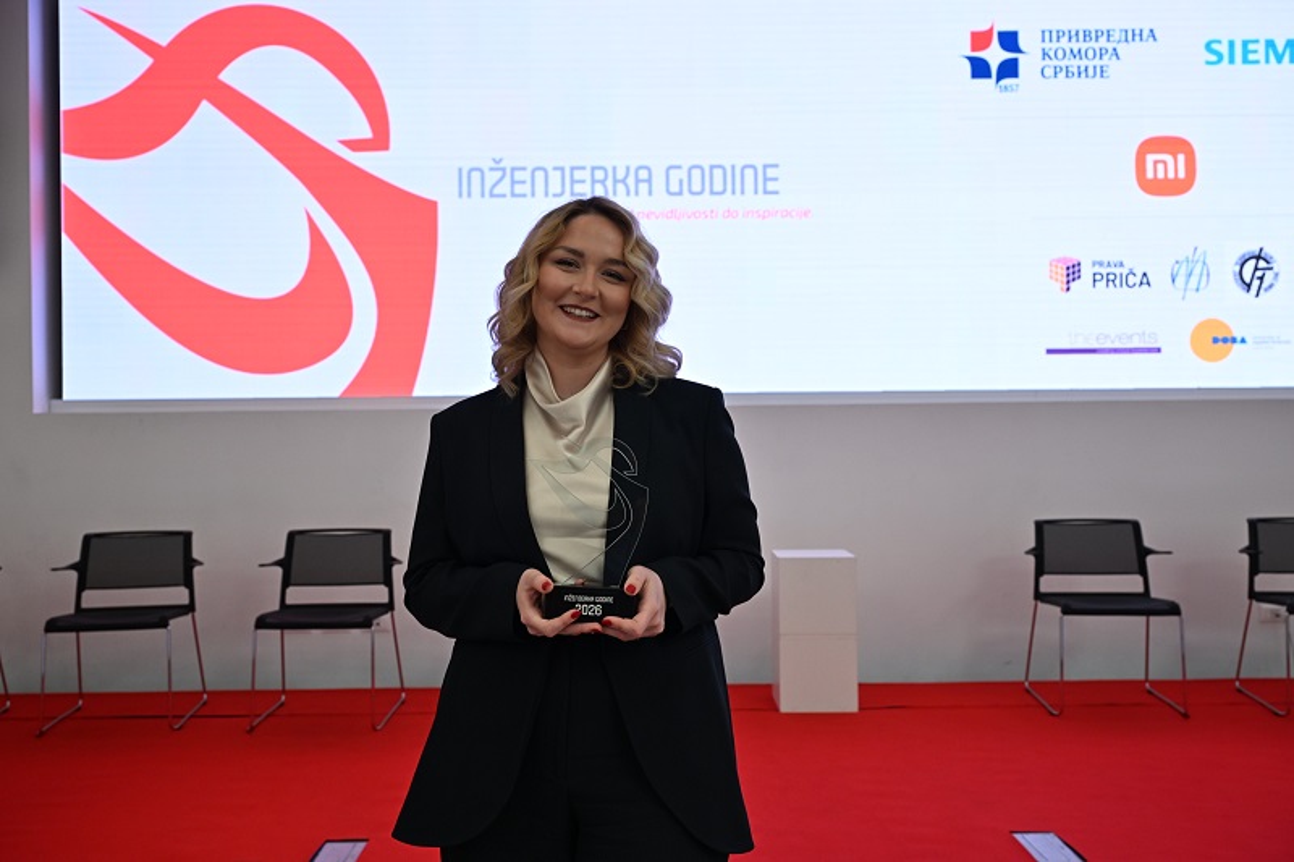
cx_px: 647
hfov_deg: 58.7
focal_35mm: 32
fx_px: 1150
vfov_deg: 41.1
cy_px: 431
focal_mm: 32
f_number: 5.6
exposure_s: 1/100
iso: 1250
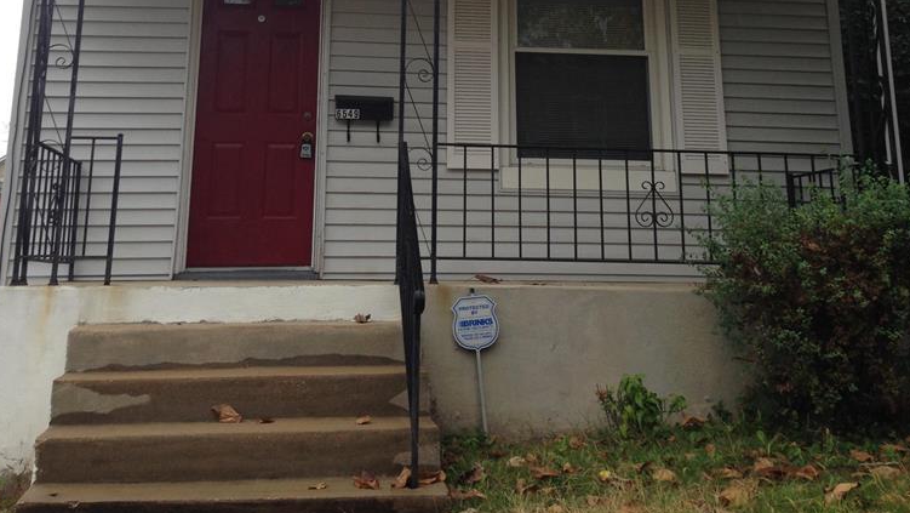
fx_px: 1183
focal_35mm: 49
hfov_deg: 42.1
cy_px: -44
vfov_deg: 23.1
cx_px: 452
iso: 50
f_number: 2.4
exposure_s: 1/171
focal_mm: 4.12
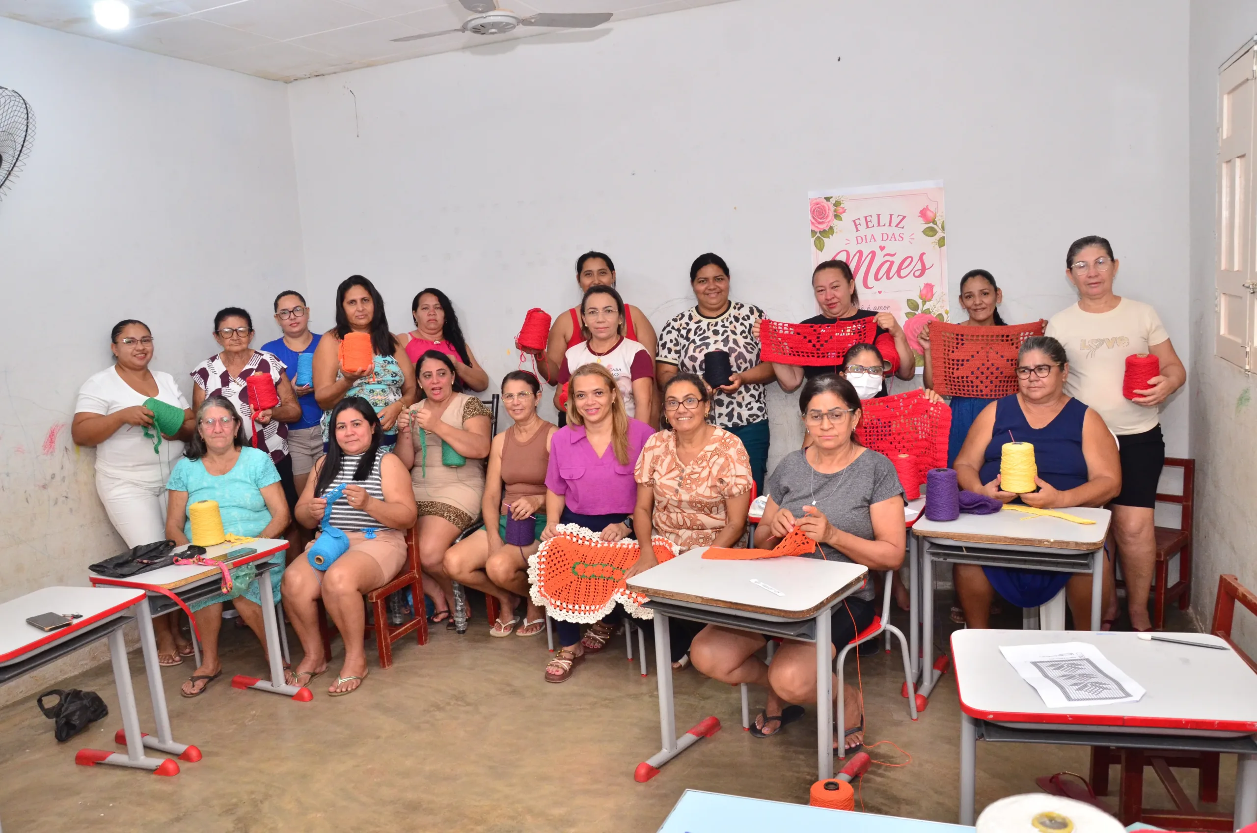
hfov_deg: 67.5
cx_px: 628
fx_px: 941
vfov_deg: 47.7
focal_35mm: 27
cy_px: 416
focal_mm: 18
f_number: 6.3
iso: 1000
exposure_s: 1/125
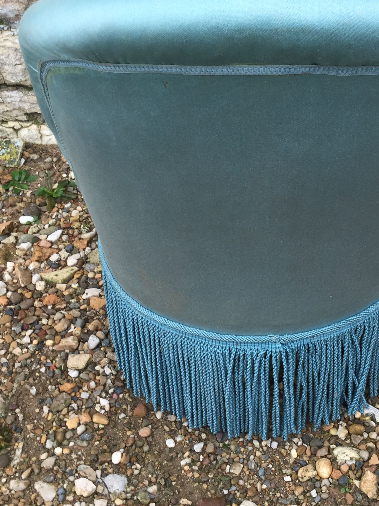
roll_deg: -0.2
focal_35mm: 47
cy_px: 160
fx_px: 686
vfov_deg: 39.8
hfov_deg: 30.7
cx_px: 248
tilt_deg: -34.0
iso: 32
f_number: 2.2
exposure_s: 1/100
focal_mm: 4.15
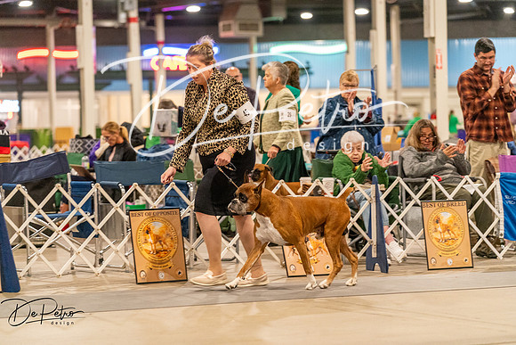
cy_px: 172
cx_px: 258
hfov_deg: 15.0
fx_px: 1964
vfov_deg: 10.0
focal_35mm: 137
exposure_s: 1/250
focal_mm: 137
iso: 6400
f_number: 3.5
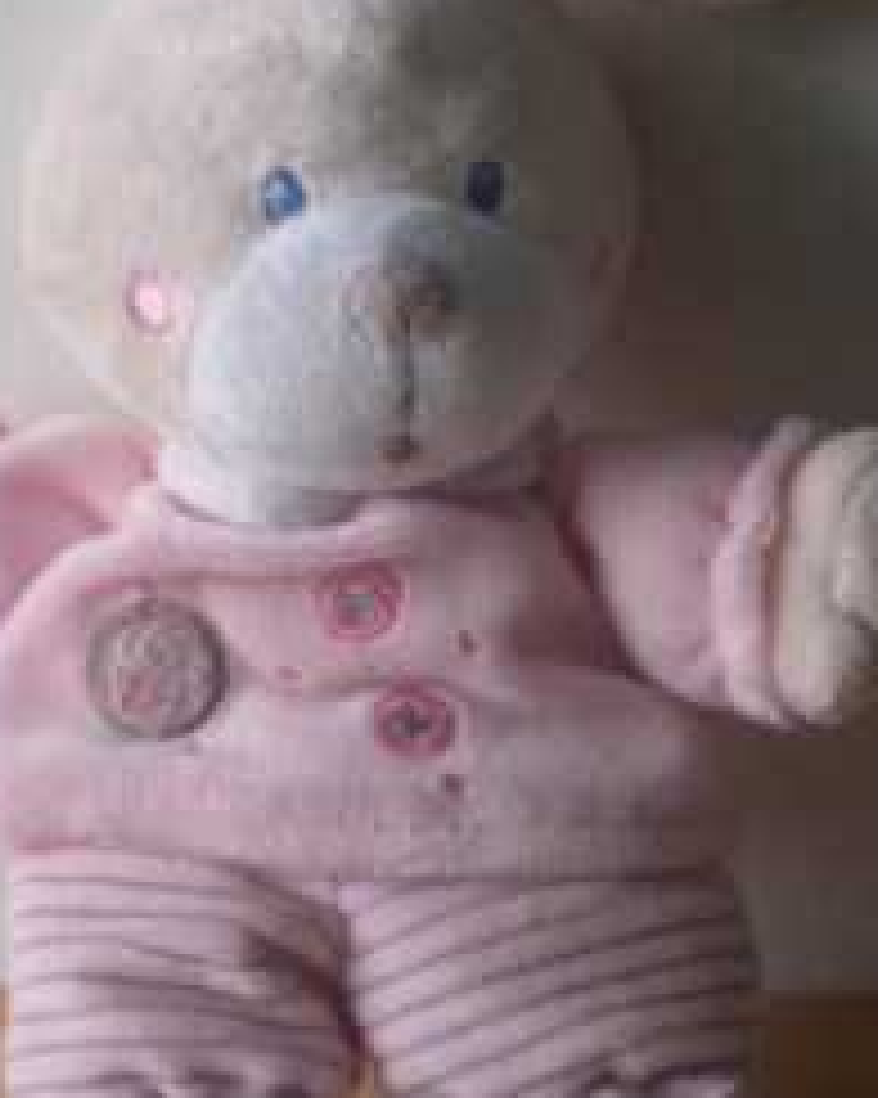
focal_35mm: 79
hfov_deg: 19.4
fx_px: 2568
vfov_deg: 24.2
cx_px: 459
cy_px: 540
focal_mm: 6.3
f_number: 3.1
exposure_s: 1/56.5
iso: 105
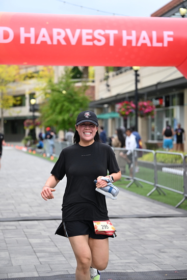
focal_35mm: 72
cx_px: 94
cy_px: 140
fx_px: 561
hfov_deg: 18.9
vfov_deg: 28.1
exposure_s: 1/2000
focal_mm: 72
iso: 640
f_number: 2.8
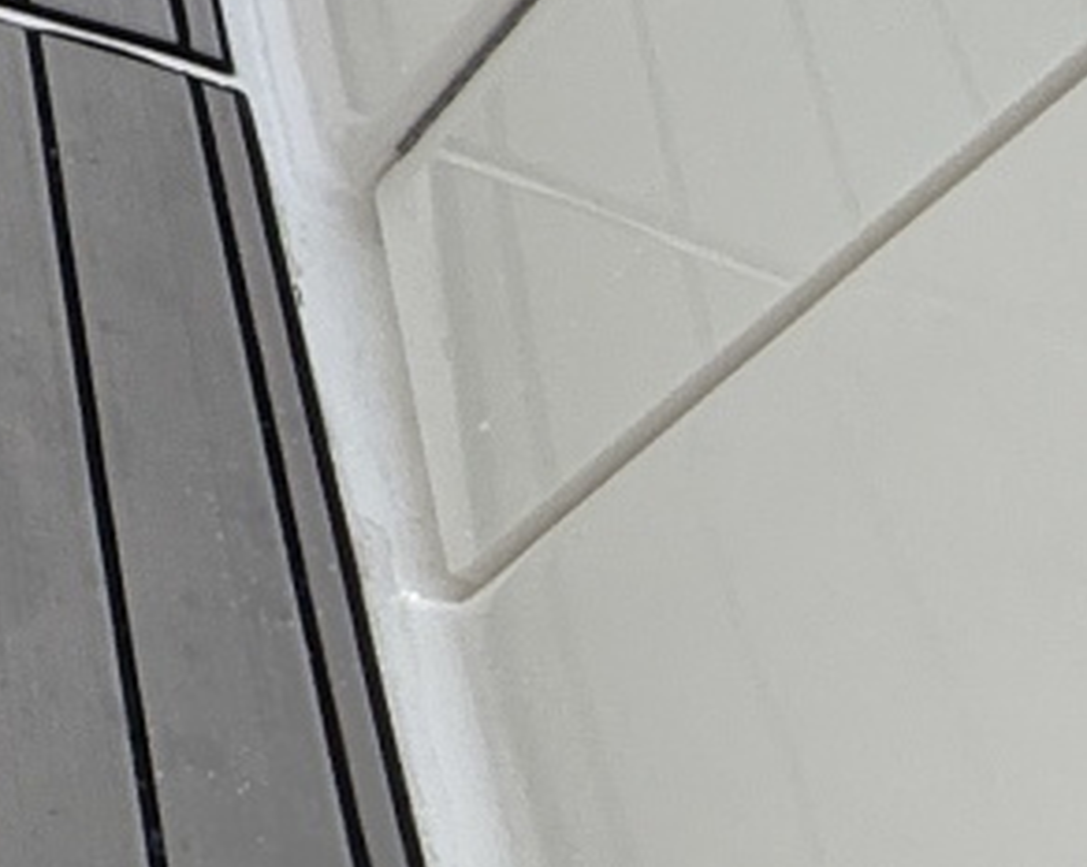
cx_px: -1846
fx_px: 2410
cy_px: -566
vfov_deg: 17.5
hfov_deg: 13.1
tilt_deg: -34.0
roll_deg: -2.0
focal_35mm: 75
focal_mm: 2.22
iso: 64
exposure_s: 1/613
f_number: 2.2
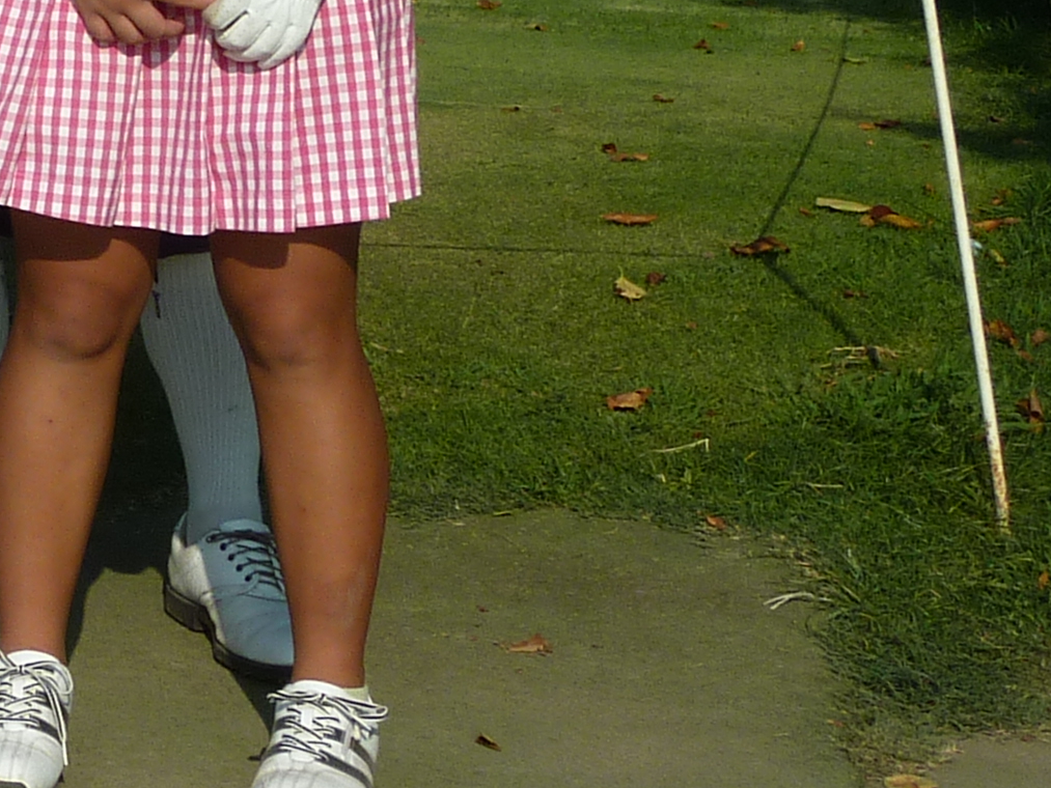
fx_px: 3826
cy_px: -140
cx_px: -390
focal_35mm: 126
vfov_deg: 11.5
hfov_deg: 14.8
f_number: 5.6
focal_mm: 5.7
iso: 80
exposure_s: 1/640
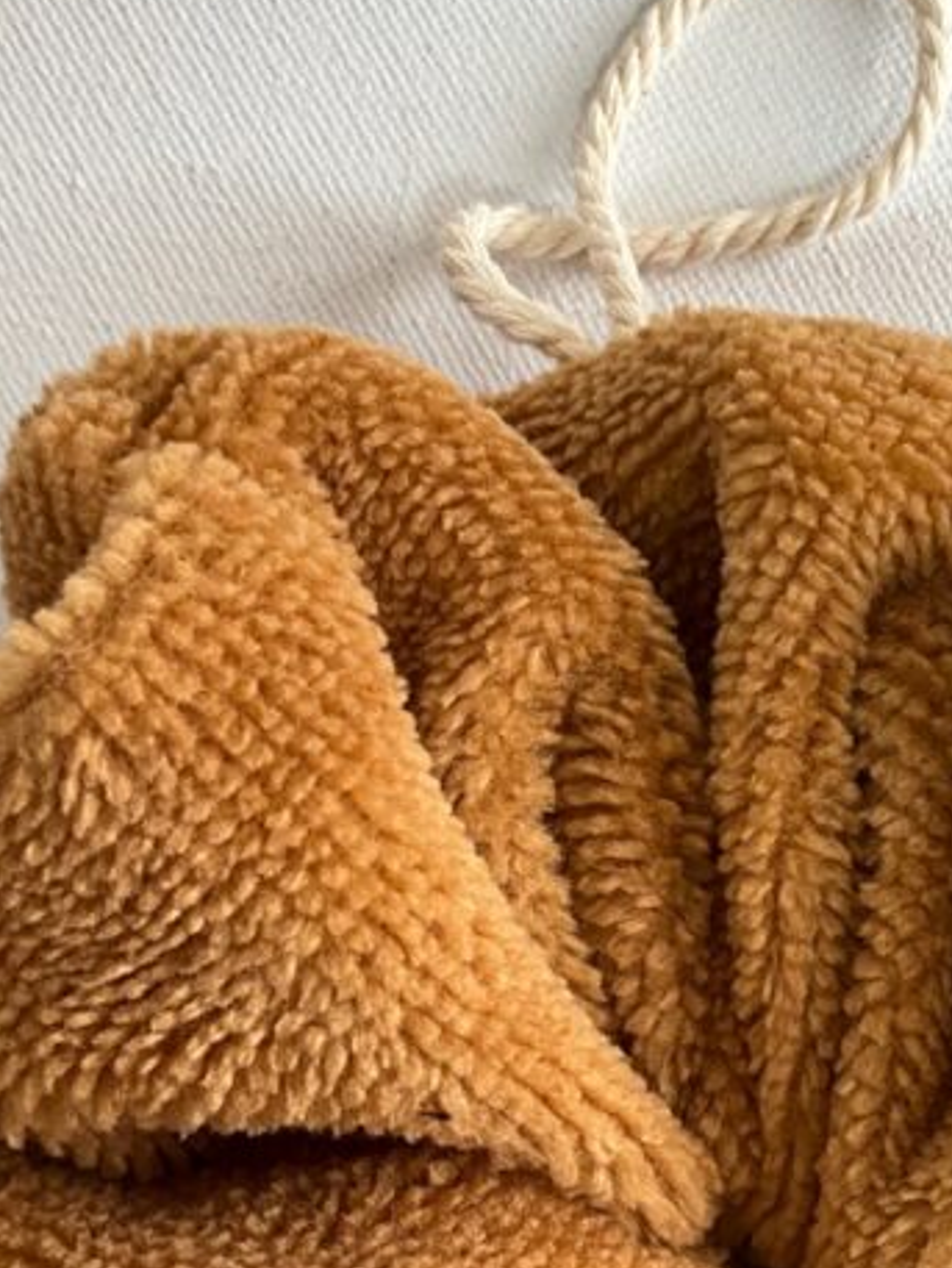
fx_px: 2382
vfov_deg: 29.0
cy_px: 1068
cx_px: 797
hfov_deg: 22.2
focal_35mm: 65
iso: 40
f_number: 1.8
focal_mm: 3
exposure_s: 1/50
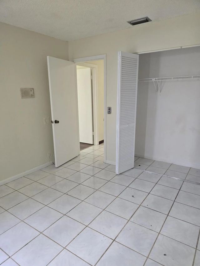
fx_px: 177
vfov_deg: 73.9
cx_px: 100
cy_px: 133
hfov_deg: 58.9
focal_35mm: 23
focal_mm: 6.3
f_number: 1.7
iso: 400
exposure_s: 1/120
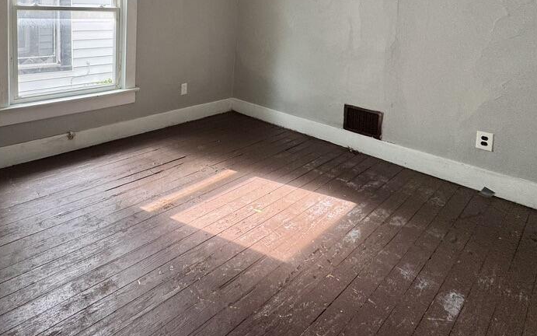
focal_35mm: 22
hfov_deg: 75.4
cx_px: 153
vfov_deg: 49.7
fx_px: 322
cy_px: 40
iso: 100
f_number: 2.2
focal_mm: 2.22
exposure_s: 1/99
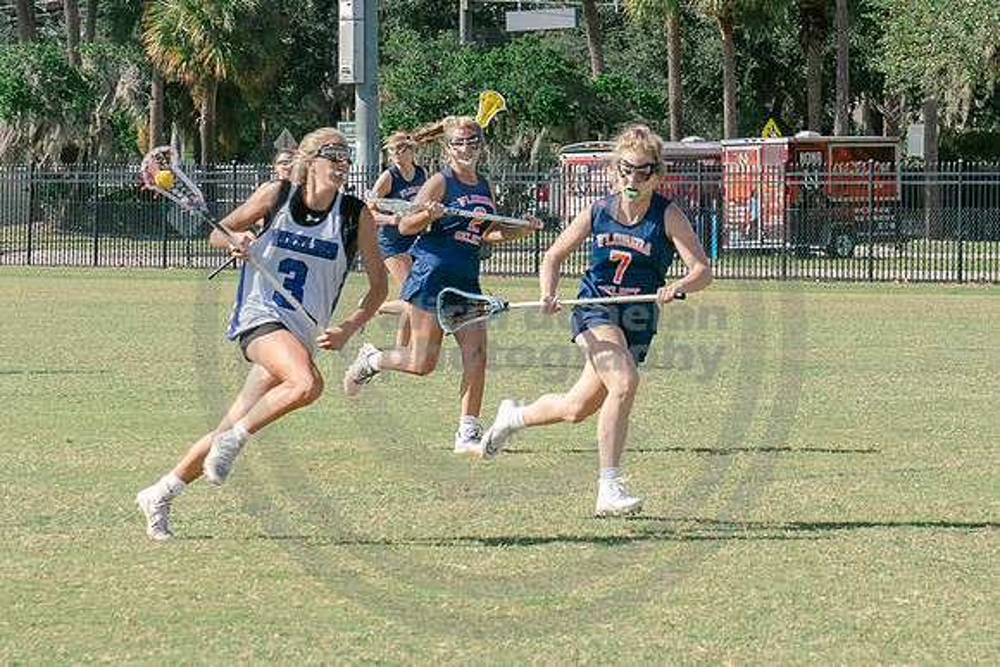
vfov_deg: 6.2
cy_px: 365
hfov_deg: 9.3
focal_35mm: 222
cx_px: 794
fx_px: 6166
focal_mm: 70
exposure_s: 1/1000
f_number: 5.6
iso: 250
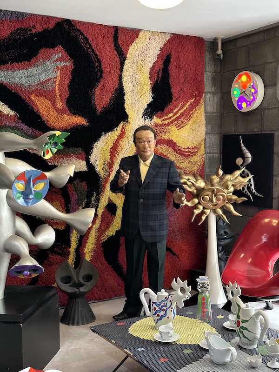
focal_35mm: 48
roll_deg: +1.3
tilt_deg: -3.8
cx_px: 140
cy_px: 186
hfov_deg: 30.3
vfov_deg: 39.7
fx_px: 516
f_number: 1.78
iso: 500
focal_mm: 6.86
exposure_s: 1/33
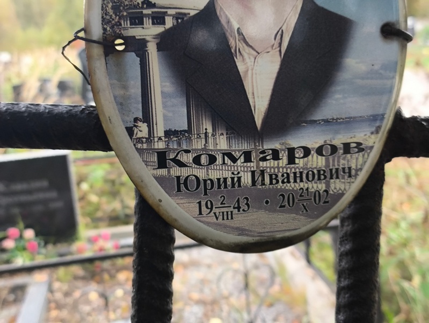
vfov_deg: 29.1
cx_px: 214
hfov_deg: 38.2
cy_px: 162
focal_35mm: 50
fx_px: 620
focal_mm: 4.71
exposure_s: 1/60
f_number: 1.7
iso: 125
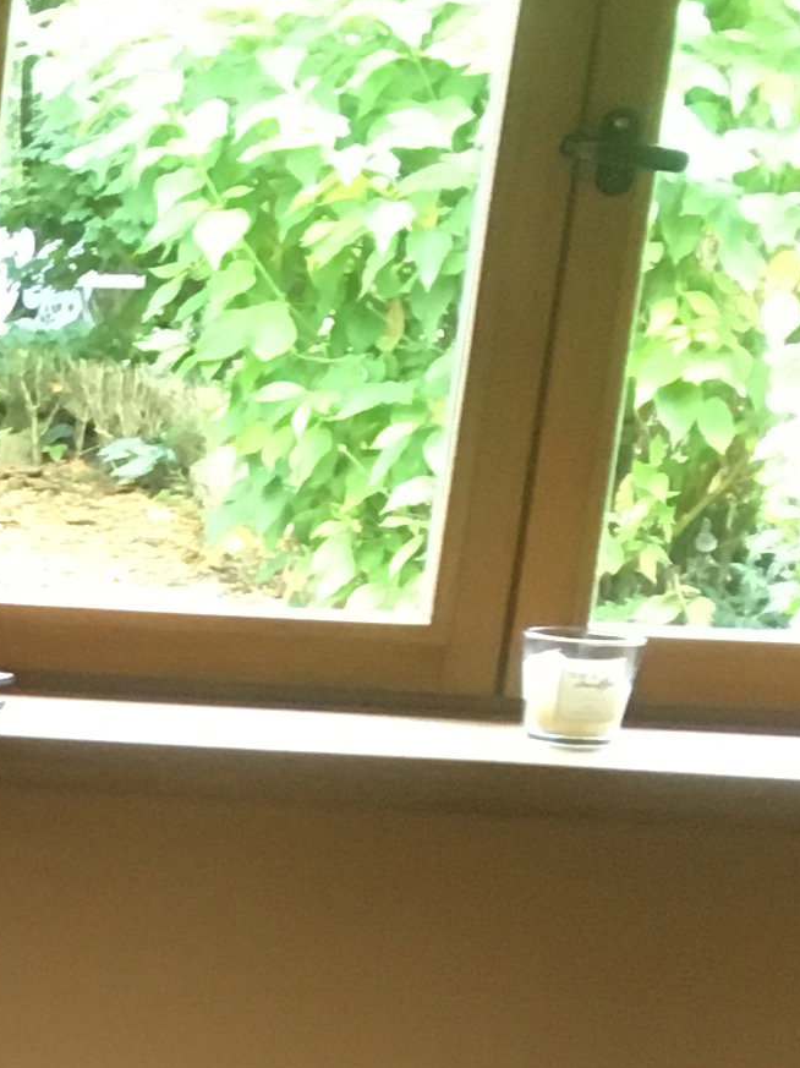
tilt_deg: -18.1
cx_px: -850
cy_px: 1386
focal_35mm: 134
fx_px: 4132
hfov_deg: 10.1
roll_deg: -2.3
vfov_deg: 14.1
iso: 200
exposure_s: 1/33
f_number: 2.2
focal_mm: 4.15
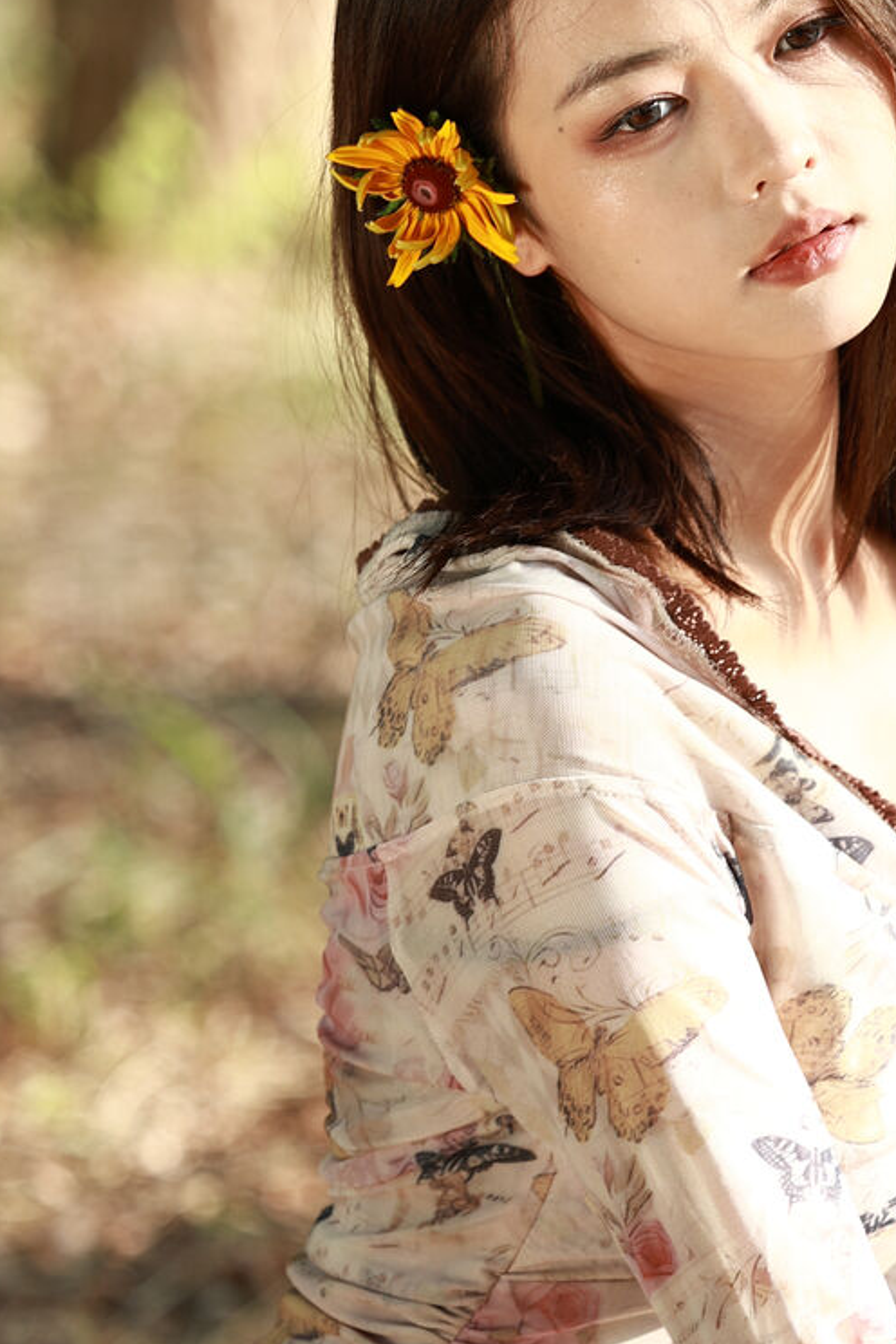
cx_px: 990
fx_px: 13178
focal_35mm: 353
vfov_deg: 5.8
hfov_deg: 3.9
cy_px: 965
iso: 100
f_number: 2.8
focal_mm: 147
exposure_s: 1/200
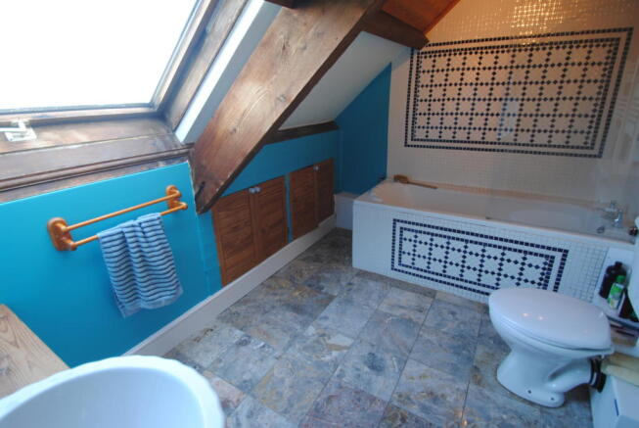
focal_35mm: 17
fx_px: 307
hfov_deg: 92.4
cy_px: 214
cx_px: 320
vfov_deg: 69.8
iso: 200
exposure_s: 1/30
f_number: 3.8
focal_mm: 11.5
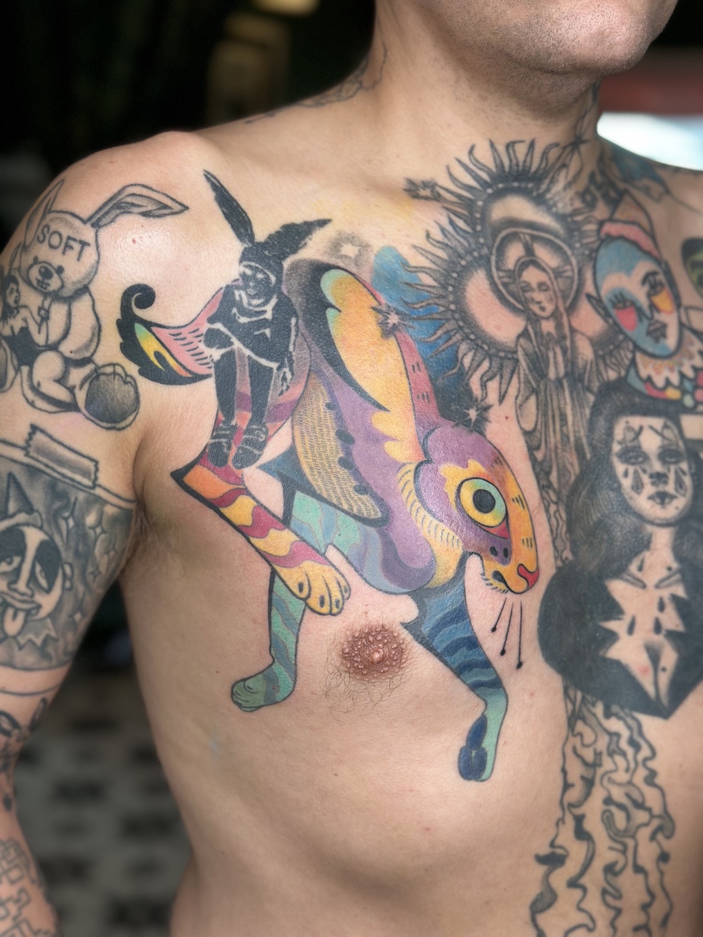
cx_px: 352
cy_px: 468
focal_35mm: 48
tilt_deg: -14.0
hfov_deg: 30.3
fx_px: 1300
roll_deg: -3.5
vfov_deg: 39.7
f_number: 1.78
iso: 100
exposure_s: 1/120
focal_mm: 6.86
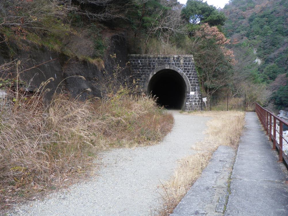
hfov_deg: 51.4
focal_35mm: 36
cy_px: 105
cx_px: 143
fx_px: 300
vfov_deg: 39.7
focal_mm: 6.2
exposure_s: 1/100
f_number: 3.8
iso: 64
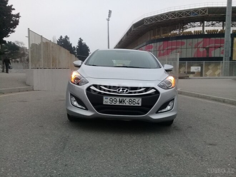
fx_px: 211
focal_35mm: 31
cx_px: 118
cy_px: 88
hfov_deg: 58.4
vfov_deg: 45.4
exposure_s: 1/33
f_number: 2.2
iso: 125
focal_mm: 3.3
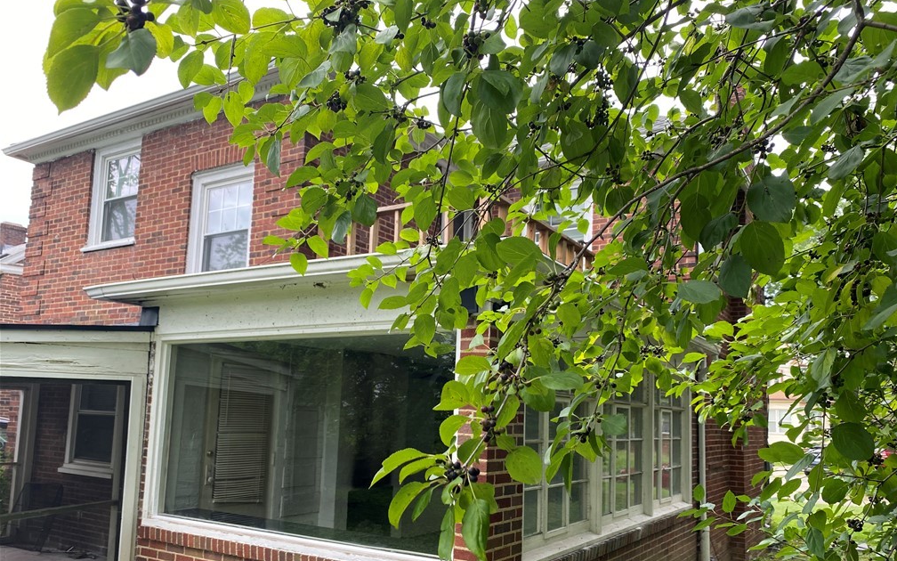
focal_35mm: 28
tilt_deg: +6.9
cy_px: 334
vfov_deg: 44.3
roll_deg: -2.1
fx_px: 684
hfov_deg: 66.5
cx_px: 455
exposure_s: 1/322
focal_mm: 4.25
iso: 32
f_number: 1.8
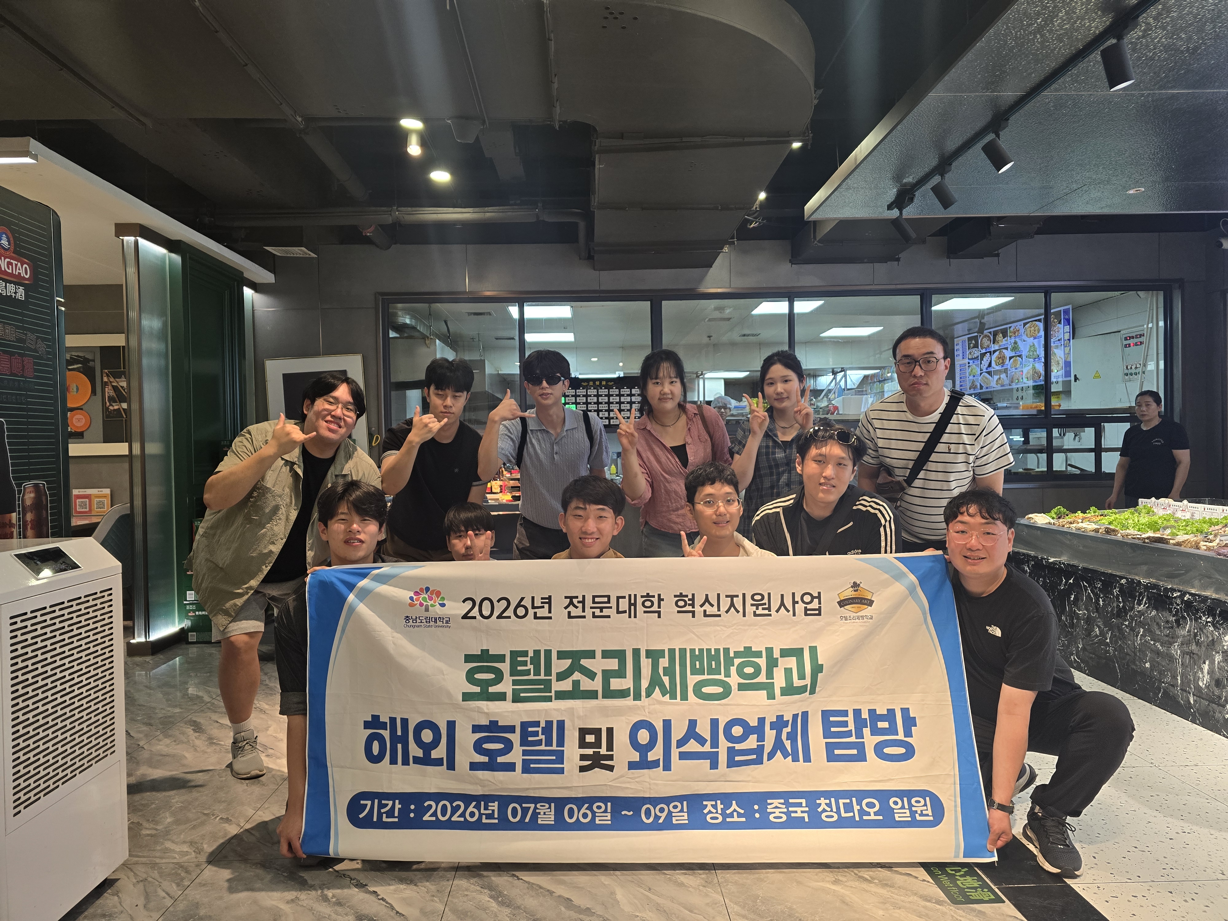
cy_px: 460
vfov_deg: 58.9
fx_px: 816
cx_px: 614
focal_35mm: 23
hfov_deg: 73.9
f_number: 1.7
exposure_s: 1/100
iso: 125
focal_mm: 6.3
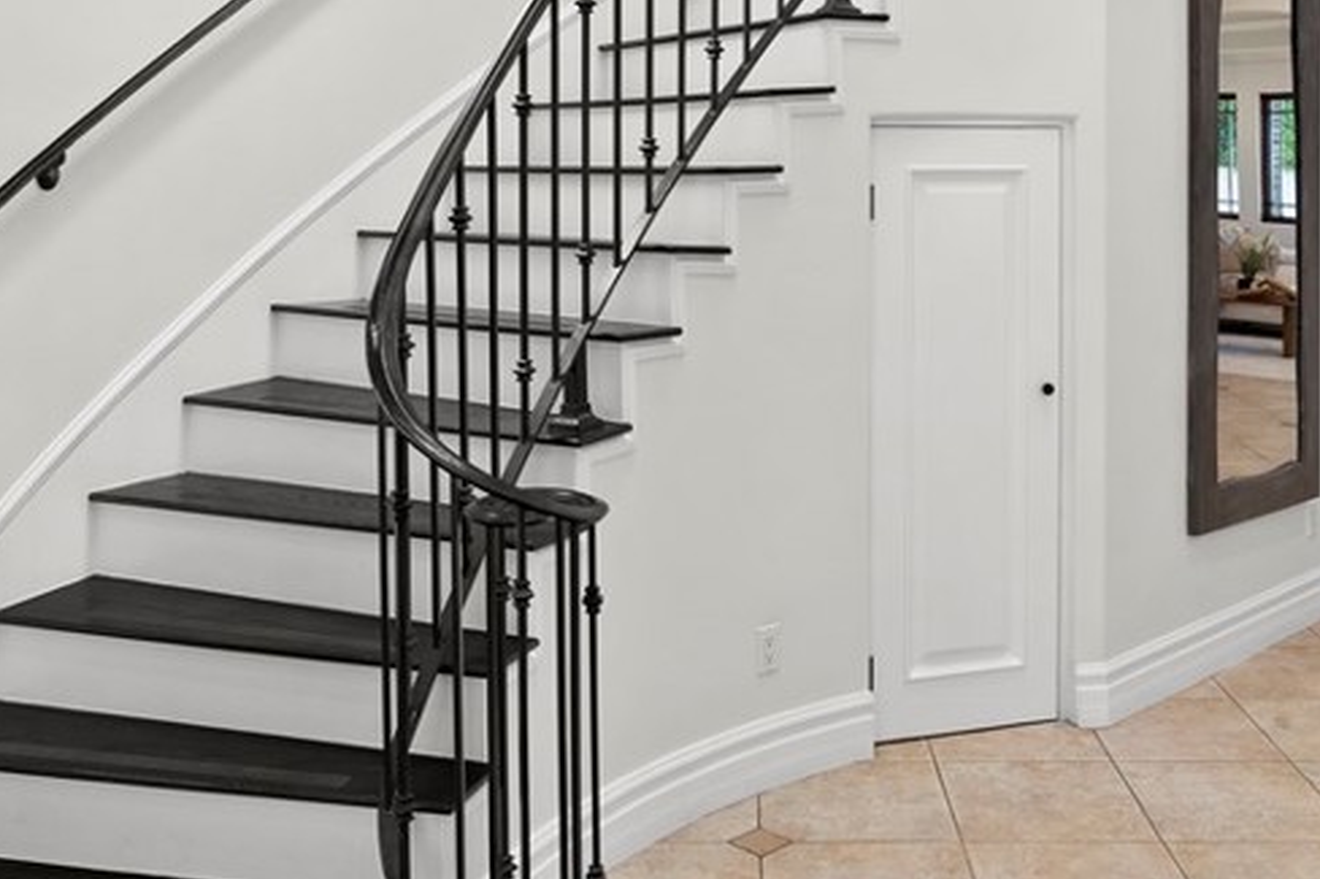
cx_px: 741
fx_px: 1539
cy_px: 161
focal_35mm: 42
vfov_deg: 31.0
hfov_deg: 46.3
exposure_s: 1/3
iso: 250
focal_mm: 20
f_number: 8
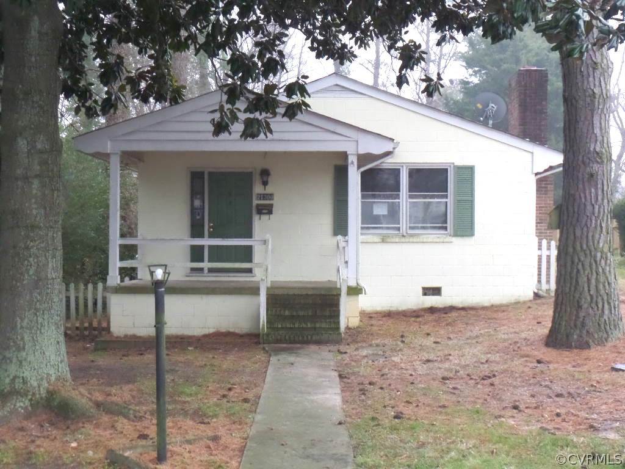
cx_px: 312
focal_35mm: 52
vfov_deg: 28.0
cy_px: 234
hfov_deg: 36.8
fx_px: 939
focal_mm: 9.2
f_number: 3.4
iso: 800
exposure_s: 1/45
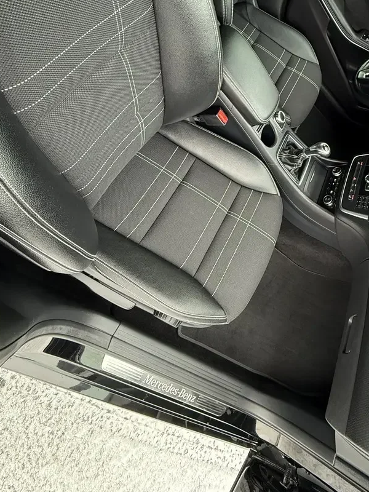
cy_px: 157
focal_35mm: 21
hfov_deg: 61.2
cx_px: 258
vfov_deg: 76.1
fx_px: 298
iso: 400
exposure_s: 1/60
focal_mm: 2.22
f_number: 2.2
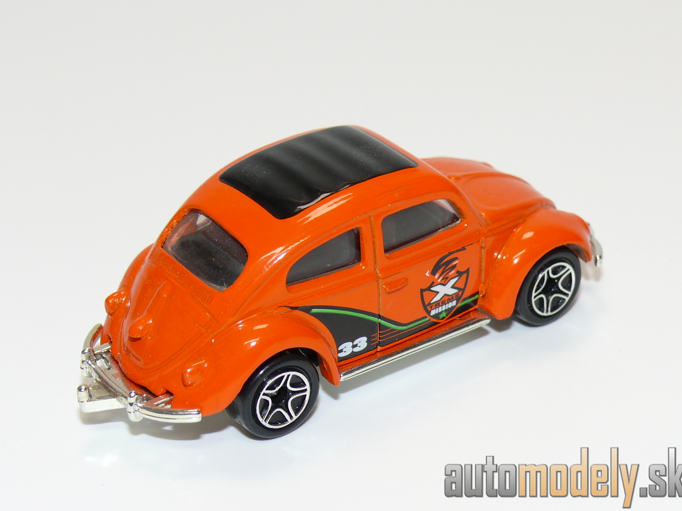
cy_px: 253
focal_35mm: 95
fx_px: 1872
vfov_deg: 15.6
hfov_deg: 20.6
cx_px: 344
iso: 100
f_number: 4
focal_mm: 12.7
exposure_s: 1/30
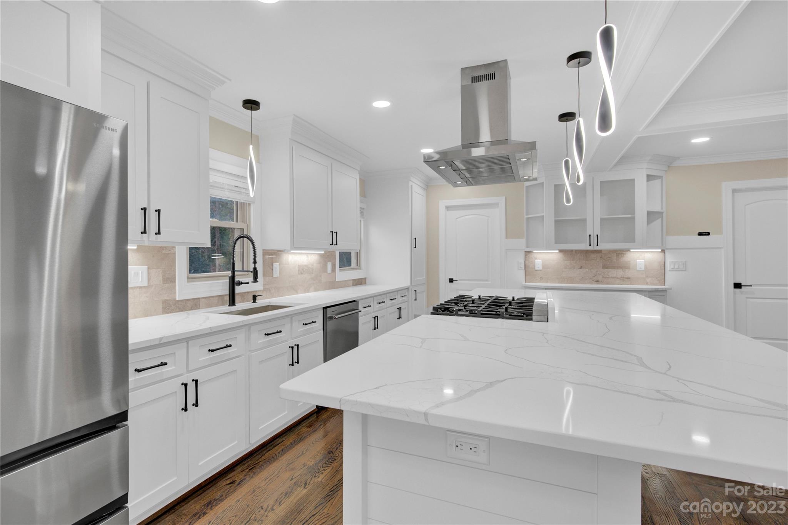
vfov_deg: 73.8
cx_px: 394
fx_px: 350
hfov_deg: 96.7
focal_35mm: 16
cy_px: 262
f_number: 11
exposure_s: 1/25
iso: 640
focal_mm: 16
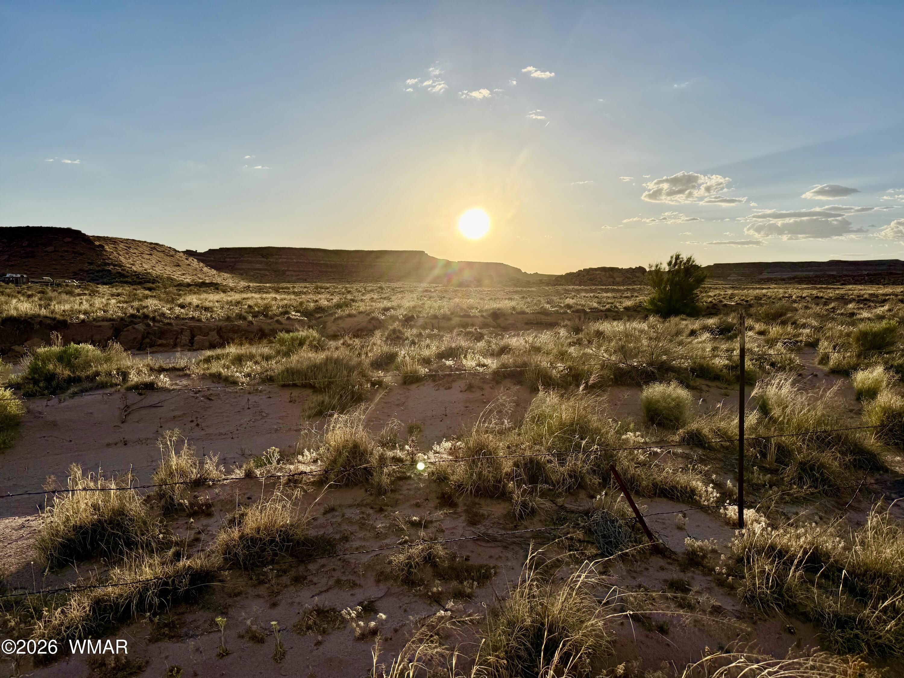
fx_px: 627
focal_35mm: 24
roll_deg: -0.4
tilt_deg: -3.3
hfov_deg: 71.6
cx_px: 452
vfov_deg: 56.8
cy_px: 339
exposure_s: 1/7353
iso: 80
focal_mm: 6.76
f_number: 1.78
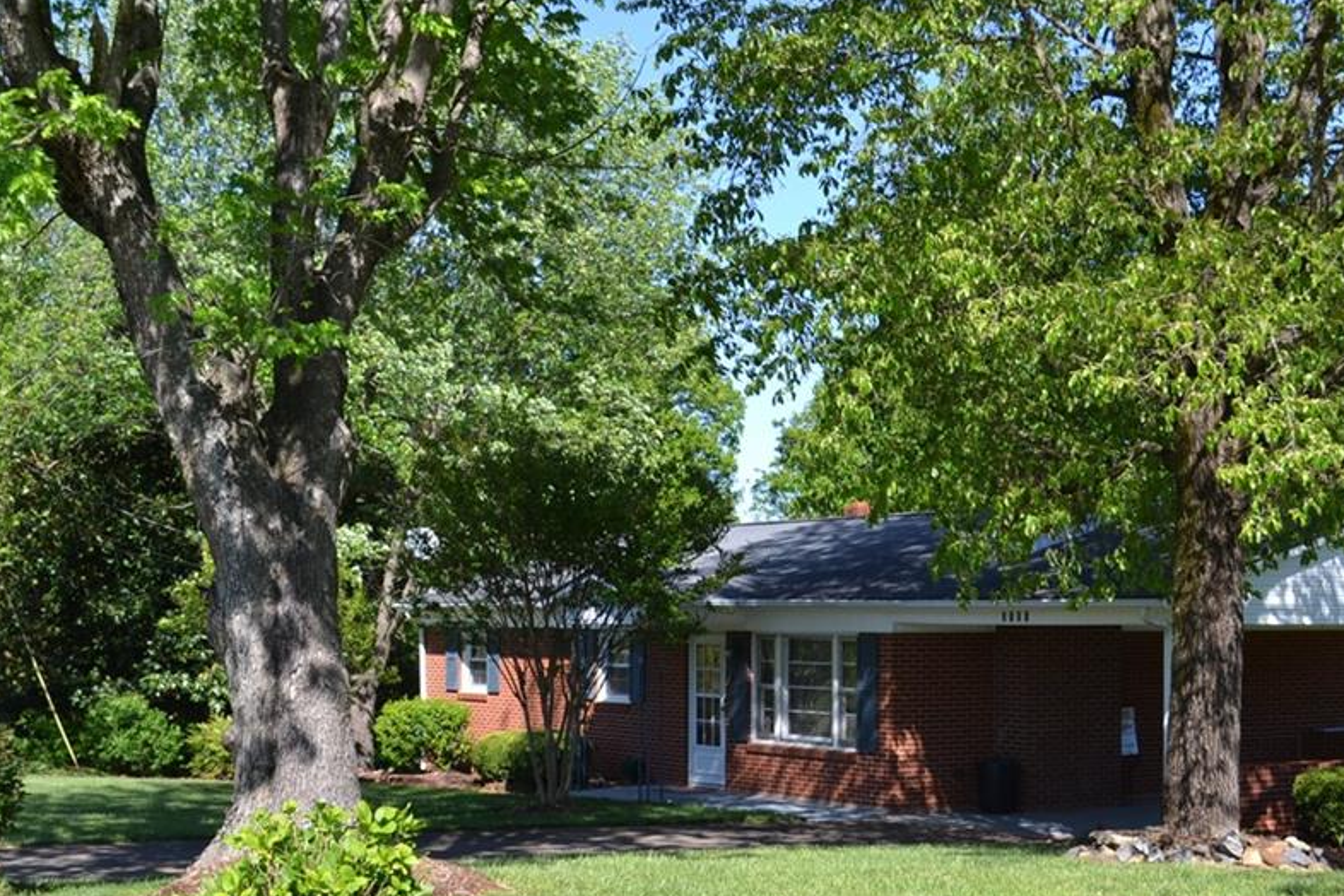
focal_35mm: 57
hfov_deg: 35.2
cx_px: 734
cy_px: 487
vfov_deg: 23.9
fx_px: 2115
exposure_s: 1/160
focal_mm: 29
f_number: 6.3
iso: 100
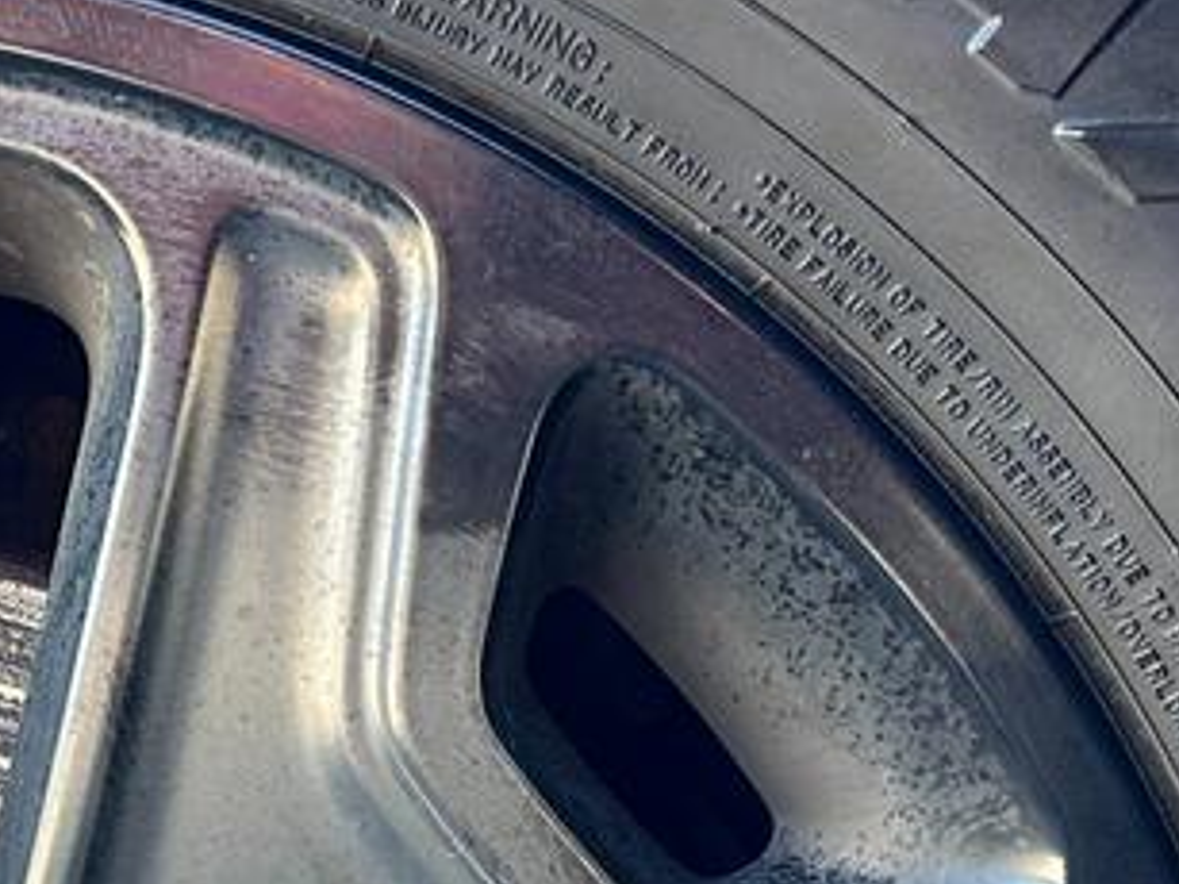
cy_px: 1380
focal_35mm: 100
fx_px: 3405
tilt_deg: -13.6
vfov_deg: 13.8
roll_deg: -1.8
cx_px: -161
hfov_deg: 18.8
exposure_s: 1/100
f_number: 1.78
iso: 100
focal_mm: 6.86
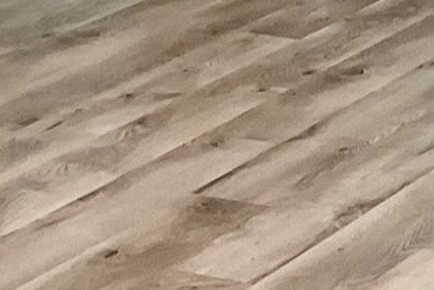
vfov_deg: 7.0
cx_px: 606
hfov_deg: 10.3
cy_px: -97
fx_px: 2339
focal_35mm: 194
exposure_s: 1/60
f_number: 1.8
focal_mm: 3
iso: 50
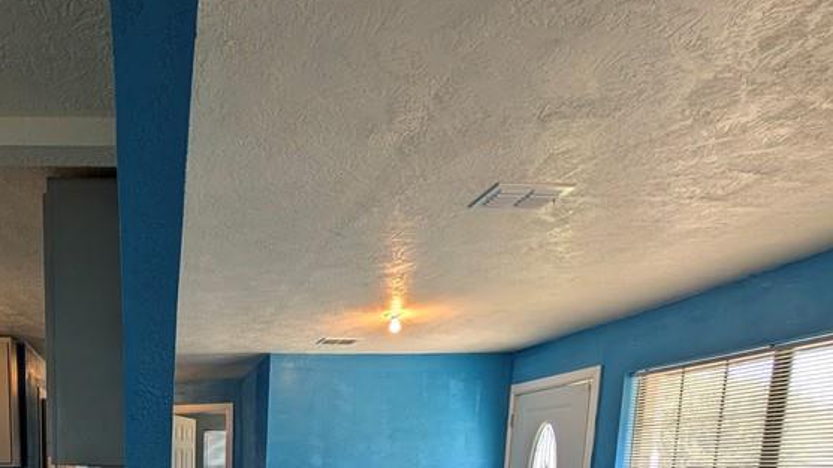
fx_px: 530
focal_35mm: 24
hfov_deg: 68.7
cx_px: 162
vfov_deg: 37.8
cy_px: 540
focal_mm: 2.23
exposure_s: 1/120
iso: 67
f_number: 1.95
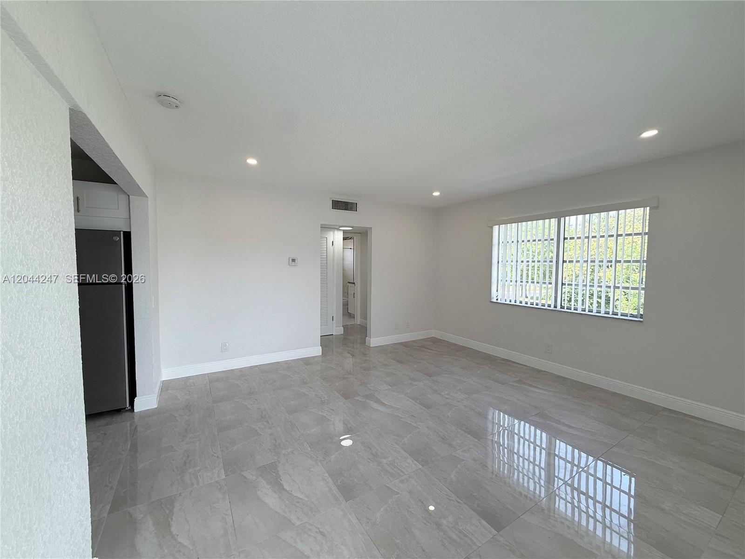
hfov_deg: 102.1
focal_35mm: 14
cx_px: 372
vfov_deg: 85.7
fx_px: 301
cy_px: 280
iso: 50
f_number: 2.2
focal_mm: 2.22
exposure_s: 1/178
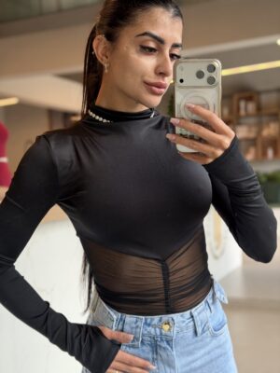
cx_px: 140
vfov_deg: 39.7
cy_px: 186
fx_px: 518
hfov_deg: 30.3
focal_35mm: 48
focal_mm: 6.76
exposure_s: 1/60
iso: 50
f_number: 1.78
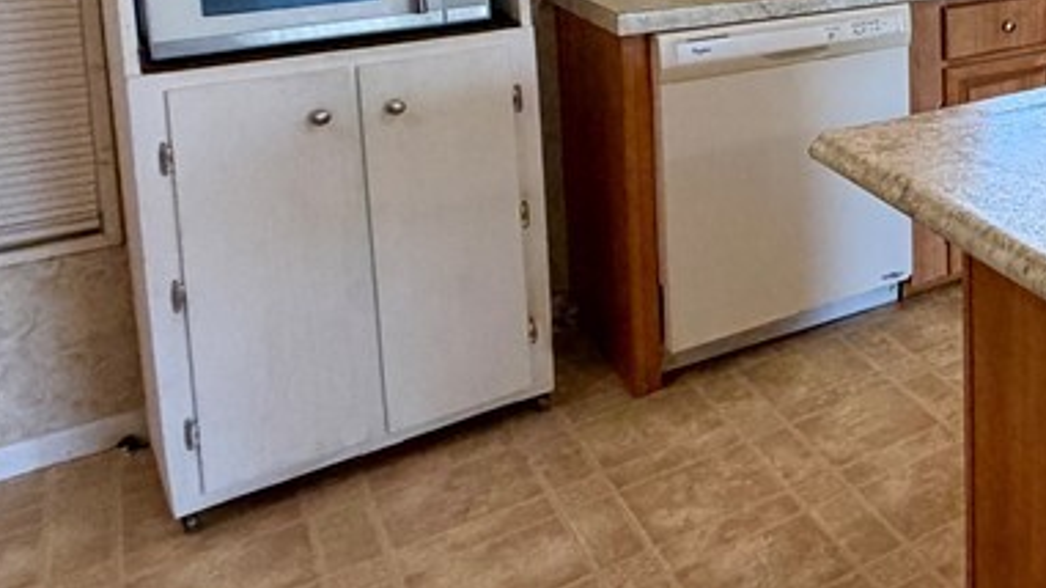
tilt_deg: -5.7
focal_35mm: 41
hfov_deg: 34.4
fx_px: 1137
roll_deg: -1.1
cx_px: 1370
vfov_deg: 26.3
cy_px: -85
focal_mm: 2.22
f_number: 2.2
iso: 320
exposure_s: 1/60
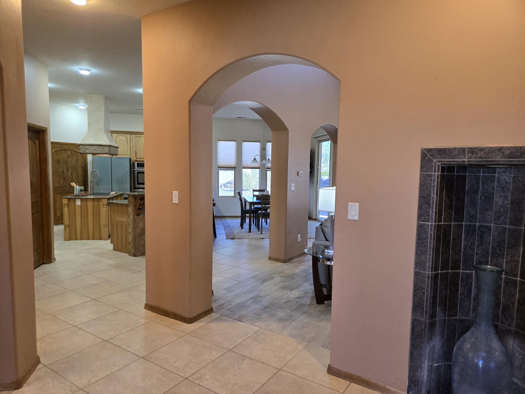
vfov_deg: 58.9
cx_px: 262
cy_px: 197
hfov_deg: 73.9
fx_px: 349
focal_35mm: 23
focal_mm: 5.4
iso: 200
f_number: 1.8
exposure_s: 1/120
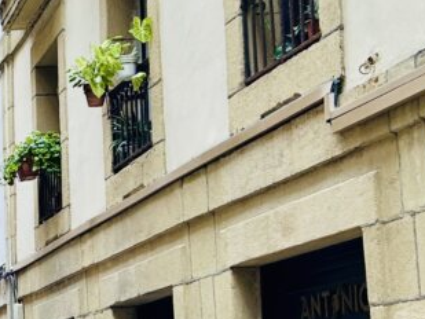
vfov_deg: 14.5
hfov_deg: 17.0
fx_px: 1241
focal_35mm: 101
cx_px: -272
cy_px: 22
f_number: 1.5
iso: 50
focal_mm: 5.7
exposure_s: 1/337
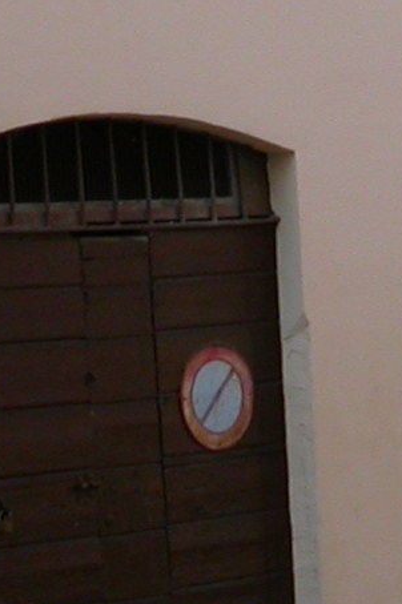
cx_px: 475
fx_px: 3321
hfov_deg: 6.9
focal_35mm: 198
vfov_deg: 10.0
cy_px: -337
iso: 100
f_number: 5.3
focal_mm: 7.85
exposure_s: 1/156
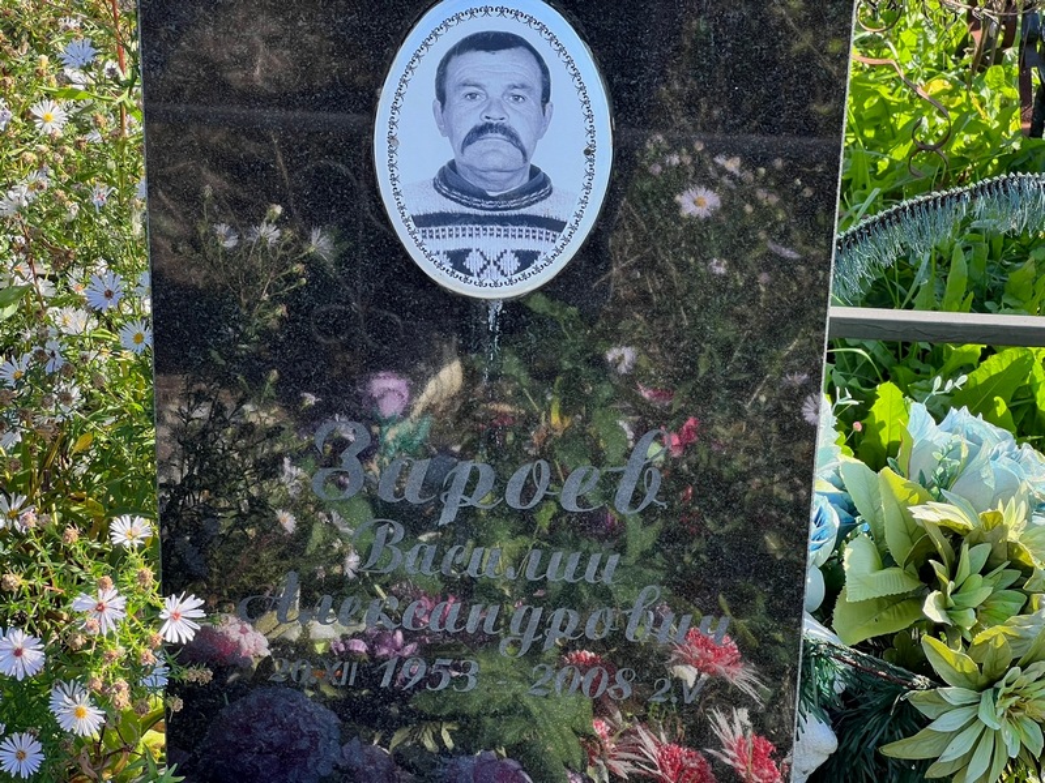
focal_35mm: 77
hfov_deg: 25.3
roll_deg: -0.4
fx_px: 2325
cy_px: 392
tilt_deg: -26.1
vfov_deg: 19.1
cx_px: 522
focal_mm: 9
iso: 32
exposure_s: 1/213
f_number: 2.8
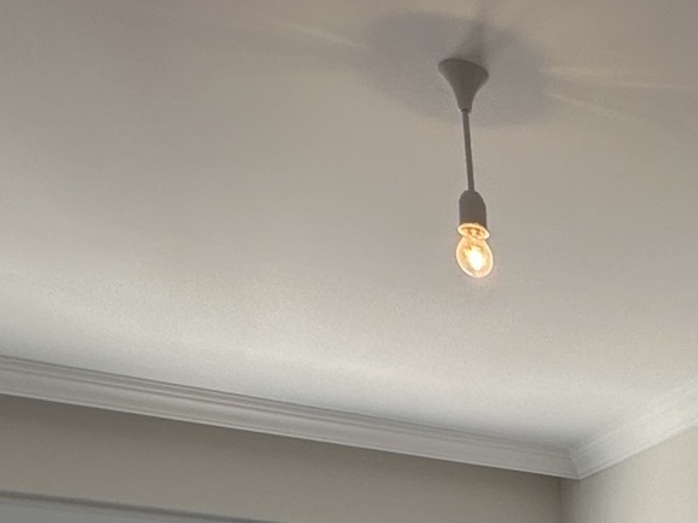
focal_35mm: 57
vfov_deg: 18.5
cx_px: 914
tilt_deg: -11.3
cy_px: 1002
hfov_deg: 27.9
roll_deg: +0.4
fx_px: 1149
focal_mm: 2.22
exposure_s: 1/106
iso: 40
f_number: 2.2
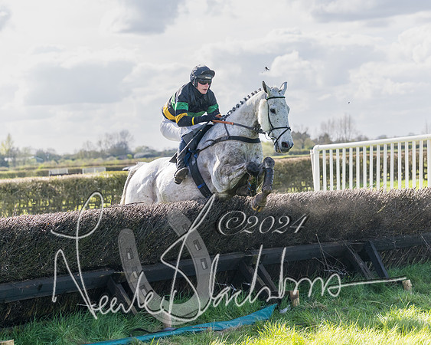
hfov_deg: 19.3
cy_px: 155
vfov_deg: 15.4
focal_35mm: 100
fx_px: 1270
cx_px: 227
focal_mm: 70
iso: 400
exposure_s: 1/2000
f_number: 4
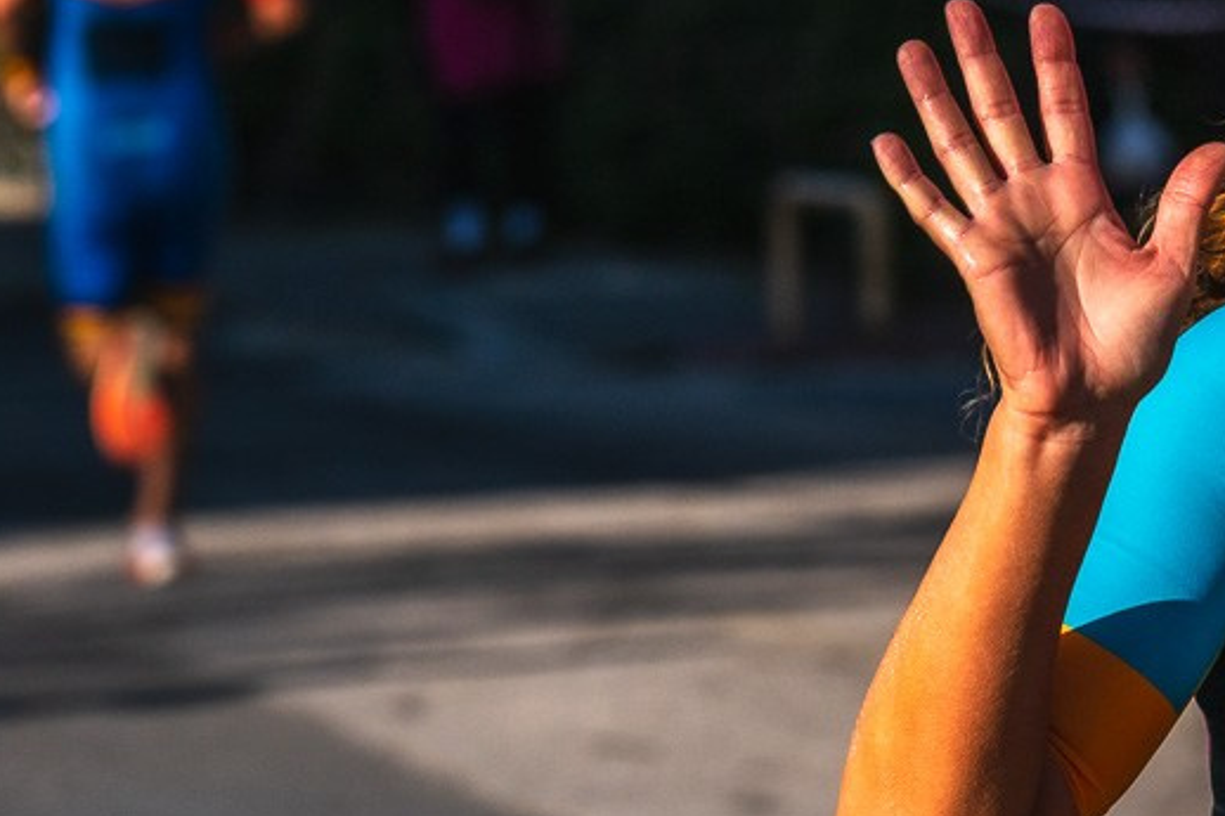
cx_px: 1386
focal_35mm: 371
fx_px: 12620
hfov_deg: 5.5
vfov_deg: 3.7
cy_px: 512
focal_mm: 150
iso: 320
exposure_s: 1/2000
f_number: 8
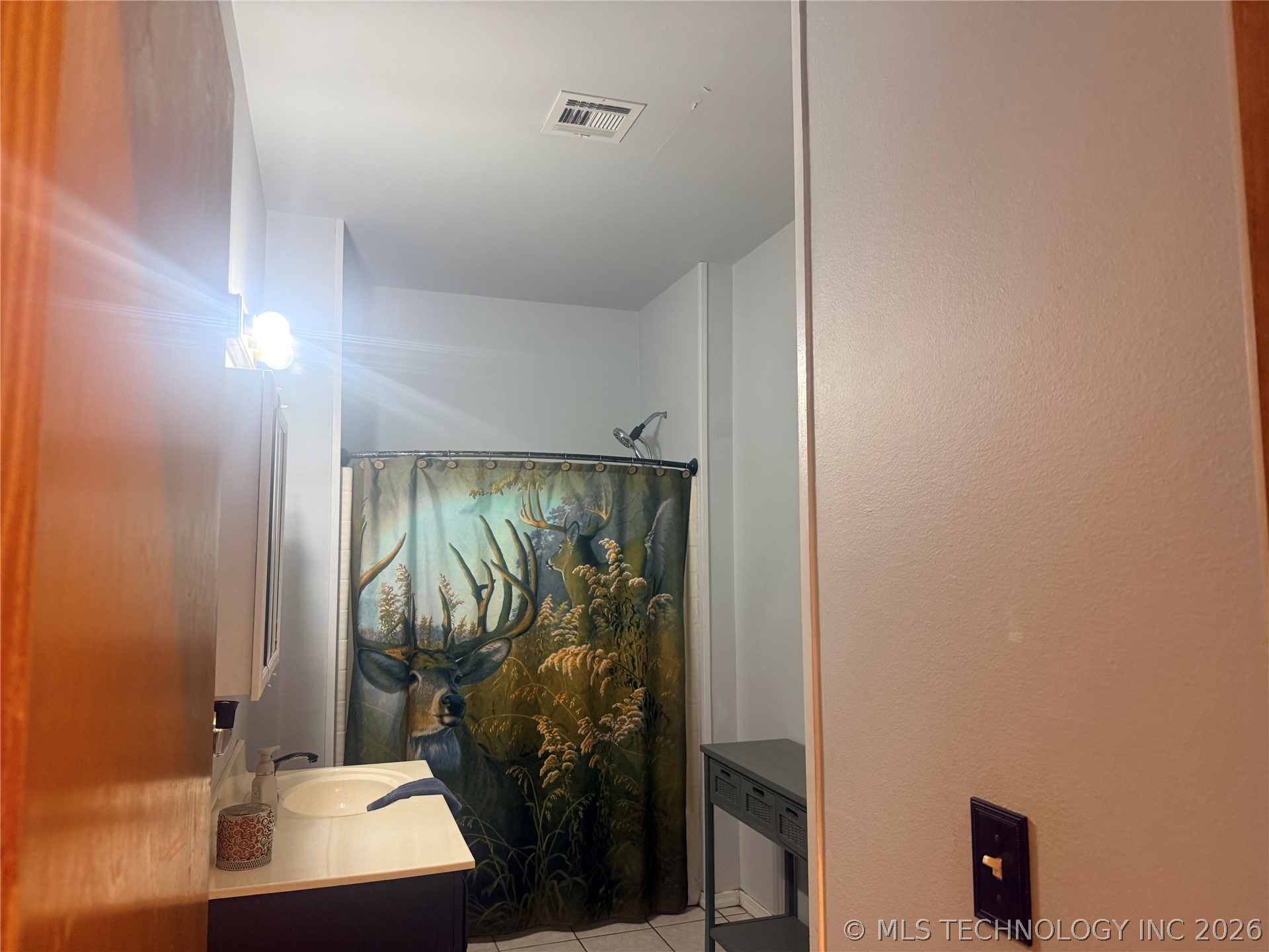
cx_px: 634
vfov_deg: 56.8
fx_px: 880
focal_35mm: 24
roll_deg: +0.7
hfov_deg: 71.6
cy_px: 476
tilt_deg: +6.7
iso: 200
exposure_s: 1/60
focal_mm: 6.76
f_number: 1.78
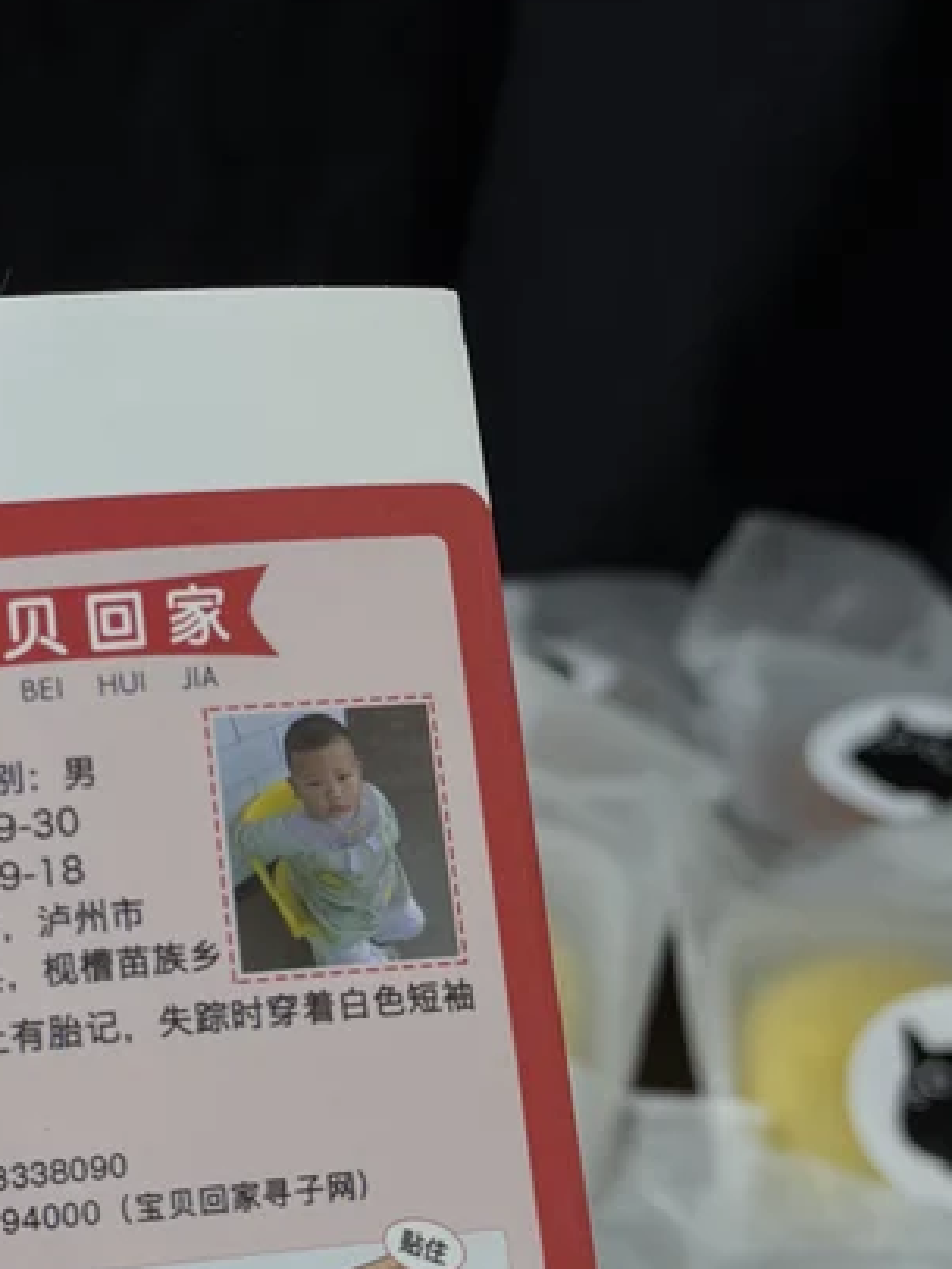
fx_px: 3335
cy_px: 680
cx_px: 166
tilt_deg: -31.7
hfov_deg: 16.1
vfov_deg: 21.5
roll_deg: -3.4
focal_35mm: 91
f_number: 1.78
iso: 200
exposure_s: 1/50
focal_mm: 6.76
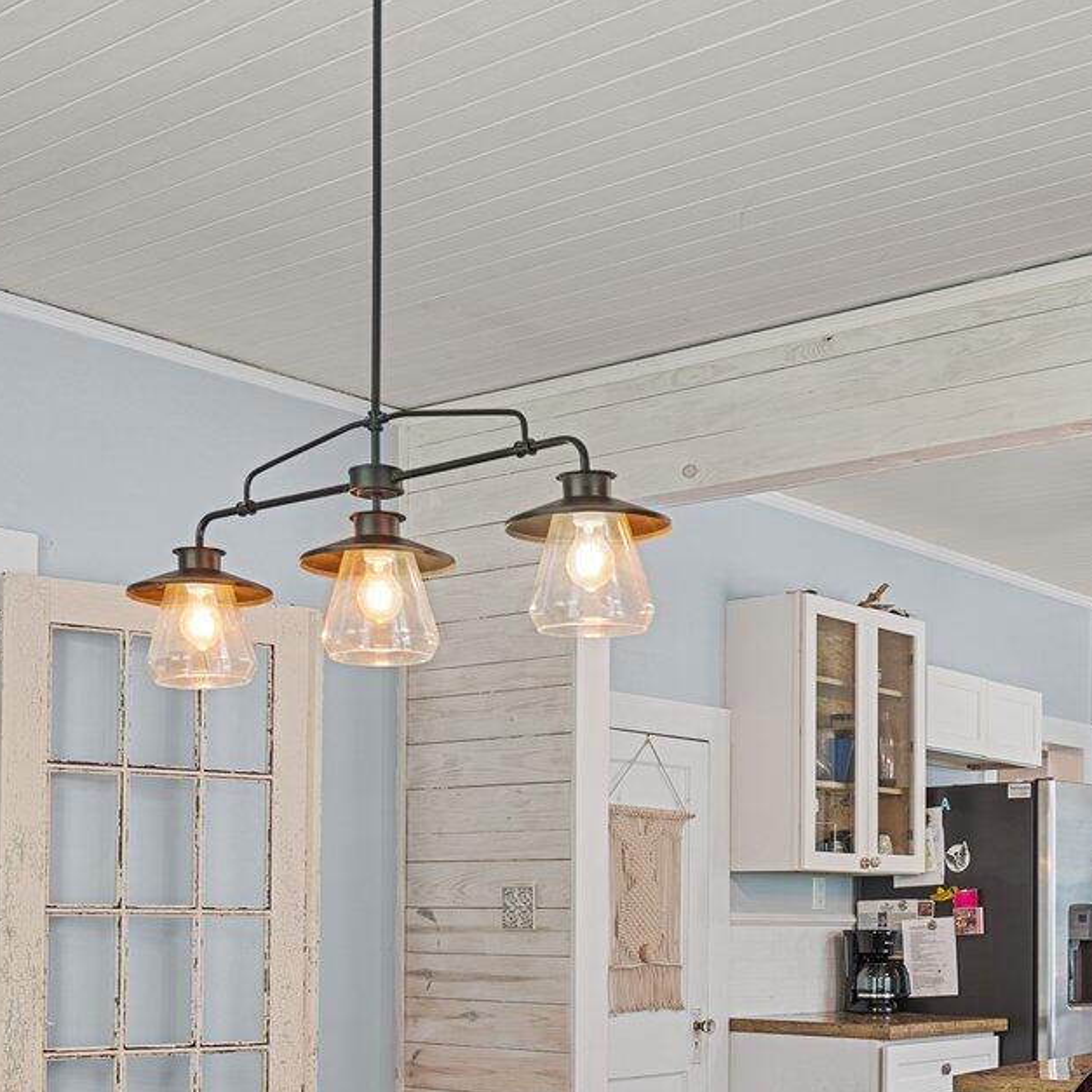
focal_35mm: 50
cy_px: 905
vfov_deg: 32.9
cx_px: 756
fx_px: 1785
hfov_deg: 33.6
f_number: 4
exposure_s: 1/1.67
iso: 200
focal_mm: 18
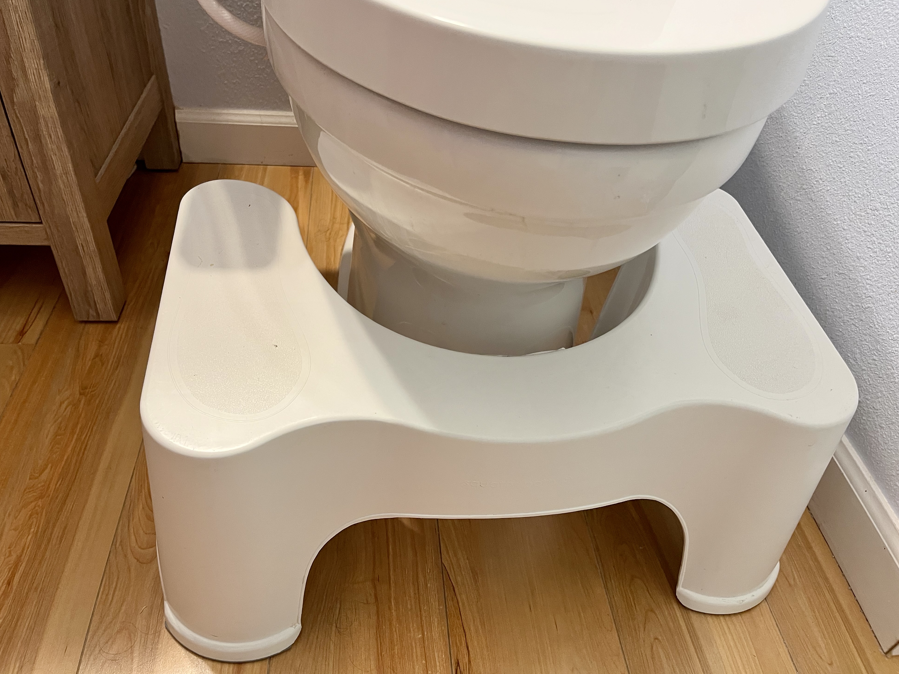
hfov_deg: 65.3
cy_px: 325
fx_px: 701
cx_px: 446
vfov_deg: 51.3
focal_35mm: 27
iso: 250
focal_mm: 5.1
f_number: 1.6
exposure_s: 1/60
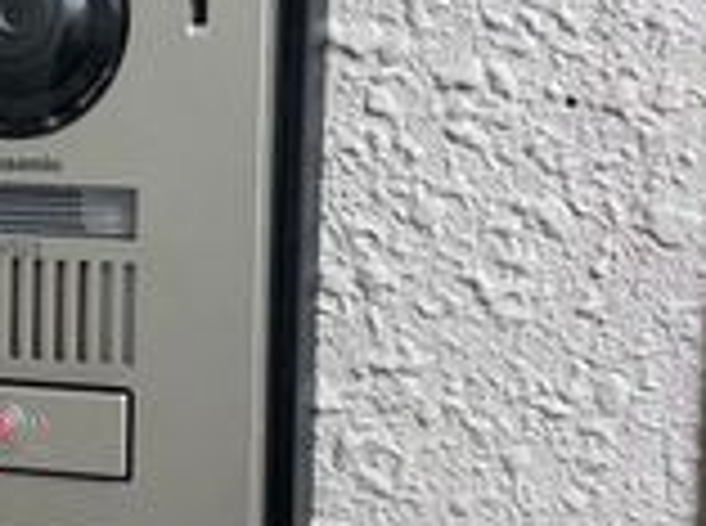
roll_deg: -0.2
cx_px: 13
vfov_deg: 15.8
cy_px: 198
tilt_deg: -5.3
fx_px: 1892
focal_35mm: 93
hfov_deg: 20.5
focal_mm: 5.96
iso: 640
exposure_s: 1/30
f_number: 1.6
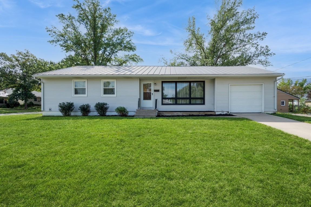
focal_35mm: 16
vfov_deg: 75.6
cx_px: 156
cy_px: 104
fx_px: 134
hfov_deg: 98.5
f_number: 8
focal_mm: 15.5
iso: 200
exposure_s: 1/160
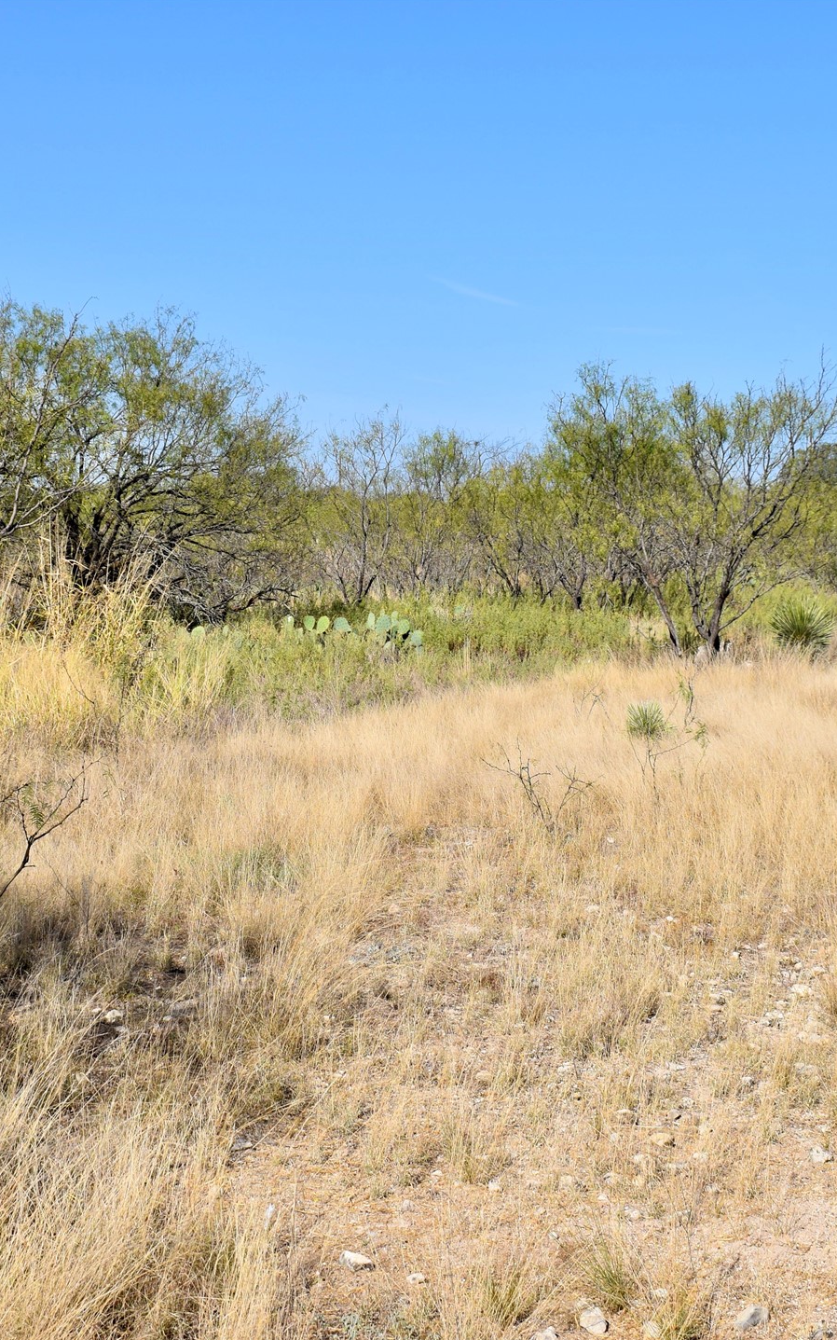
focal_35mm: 58
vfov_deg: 35.2
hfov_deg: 22.4
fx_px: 2109
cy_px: 670
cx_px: 382
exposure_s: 1/320
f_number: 9
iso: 100
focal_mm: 25
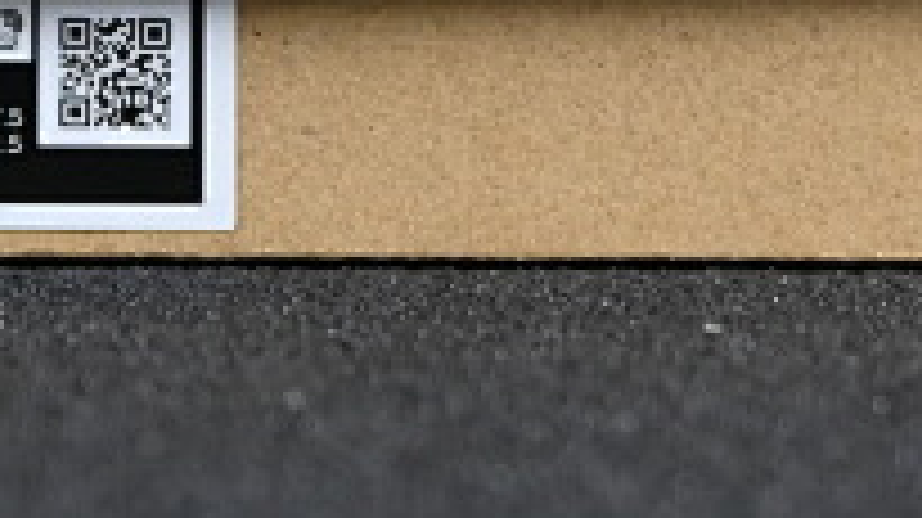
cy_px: -606
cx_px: 135
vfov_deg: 4.1
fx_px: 7037
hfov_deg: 7.5
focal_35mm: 288
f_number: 6
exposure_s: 1/125
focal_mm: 47
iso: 720
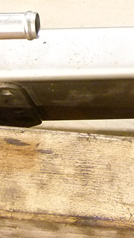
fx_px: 683
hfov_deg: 10.9
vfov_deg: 19.4
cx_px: 189
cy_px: 22
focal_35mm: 108
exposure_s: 1/30
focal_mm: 7.3
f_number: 3.1
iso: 400
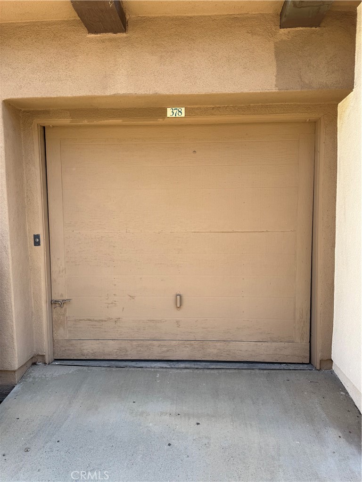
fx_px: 335
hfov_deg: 56.8
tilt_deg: -5.9
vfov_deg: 71.6
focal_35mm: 24
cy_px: 241
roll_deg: +1.5
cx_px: 181
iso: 80
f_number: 1.78
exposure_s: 1/627
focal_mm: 6.76
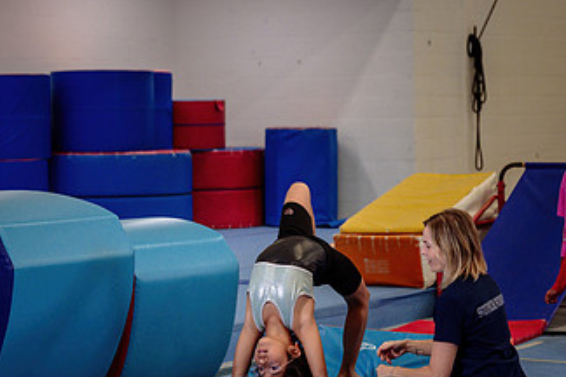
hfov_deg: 15.9
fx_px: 2028
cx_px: 222
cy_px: 283
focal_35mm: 129
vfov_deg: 10.6
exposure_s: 1/320
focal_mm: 70
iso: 800
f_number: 3.5
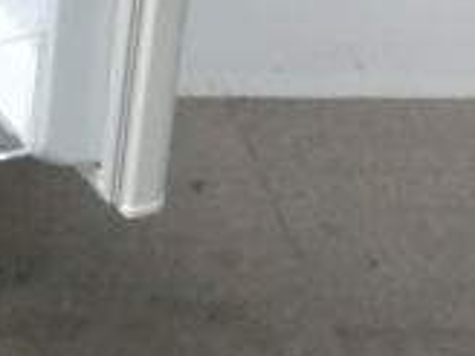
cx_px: -336
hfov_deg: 12.4
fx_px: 2031
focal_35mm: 148
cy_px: -116
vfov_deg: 9.8
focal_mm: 6.9
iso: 800
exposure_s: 1/40
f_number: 3.9
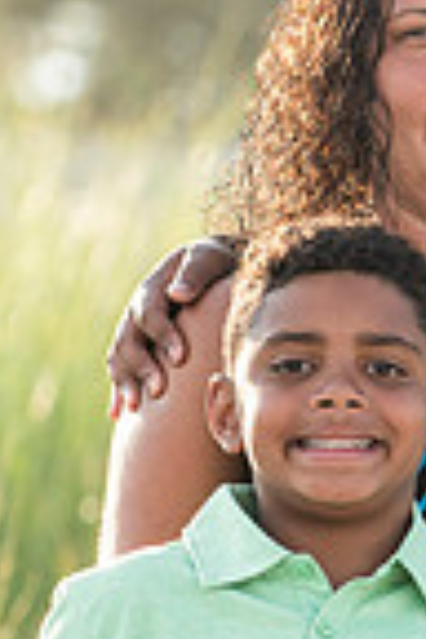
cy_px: 390
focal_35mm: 407
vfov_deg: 5.1
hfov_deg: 3.4
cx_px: 612
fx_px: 7224
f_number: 3.5
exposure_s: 1/1000
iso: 250
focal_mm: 130
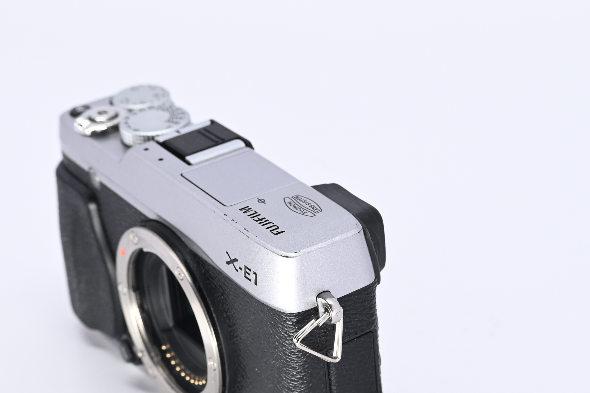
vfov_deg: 12.8
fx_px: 1753
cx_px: 274
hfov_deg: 19.1
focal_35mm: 107
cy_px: 280
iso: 500
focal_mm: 50
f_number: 9
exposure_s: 1/160
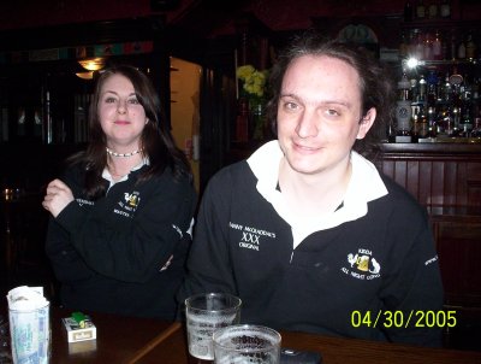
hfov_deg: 48.9
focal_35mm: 38
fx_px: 529
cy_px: 182
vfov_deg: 37.9
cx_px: 240
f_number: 4.5
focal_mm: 4.99
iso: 140
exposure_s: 1/60
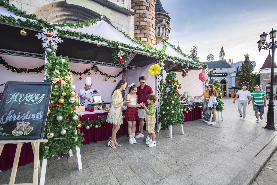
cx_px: 138
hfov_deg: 96.7
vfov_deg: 73.7
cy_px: 92
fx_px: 123
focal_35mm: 16
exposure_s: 1/250
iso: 200
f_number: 4
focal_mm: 16
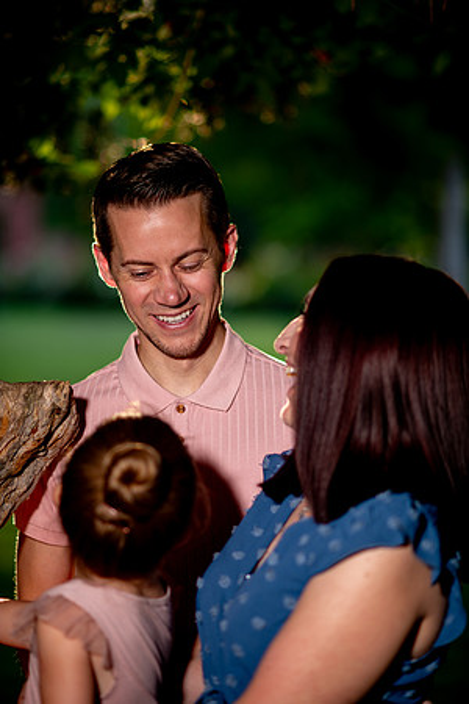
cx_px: 234
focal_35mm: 105
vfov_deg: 19.5
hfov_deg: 13.0
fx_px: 2052
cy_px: 352
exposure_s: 1/250
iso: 64
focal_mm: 105
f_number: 2
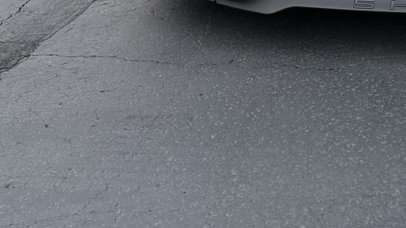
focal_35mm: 83
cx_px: 445
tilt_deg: -11.4
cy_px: -166
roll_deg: -0.7
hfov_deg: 24.0
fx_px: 894
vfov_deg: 13.3
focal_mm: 6.76
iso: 200
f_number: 1.78
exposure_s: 1/60
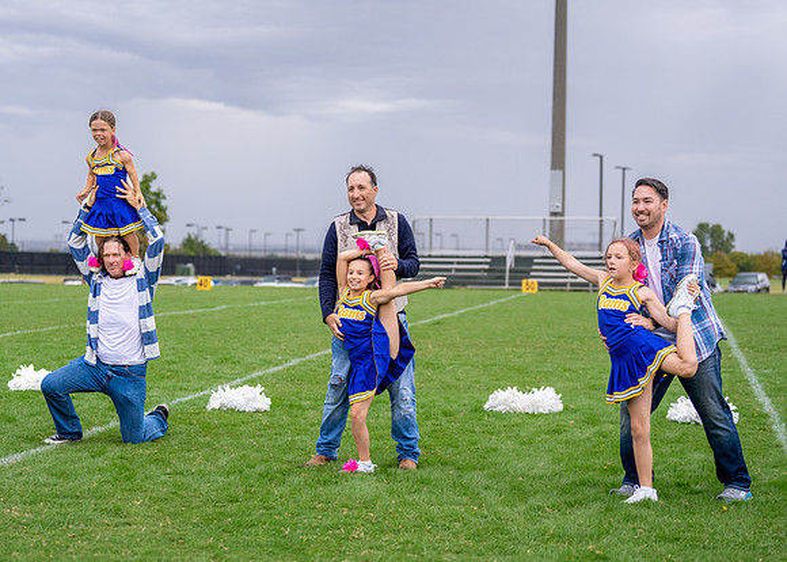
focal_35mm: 81
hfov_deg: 24.5
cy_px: 289
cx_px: 338
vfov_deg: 17.6
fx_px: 1810
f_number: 2.8
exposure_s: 1/1600
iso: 500
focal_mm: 70
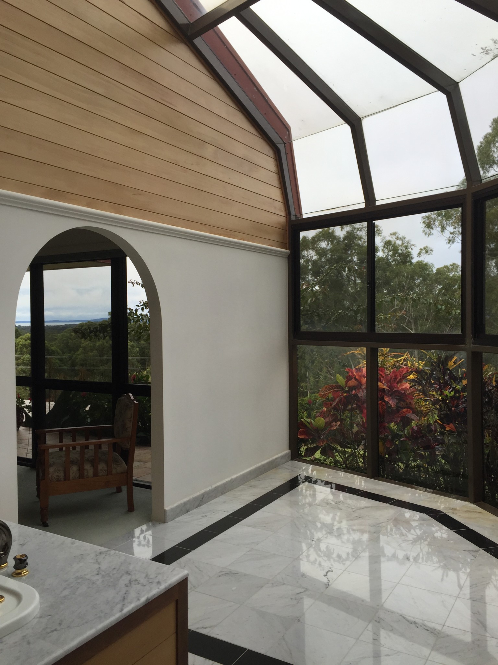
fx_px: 556
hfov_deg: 48.2
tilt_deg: +0.0
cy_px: 332
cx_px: 249
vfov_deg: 61.7
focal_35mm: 29
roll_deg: +1.2
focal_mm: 4.15
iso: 32
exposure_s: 1/344
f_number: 2.2
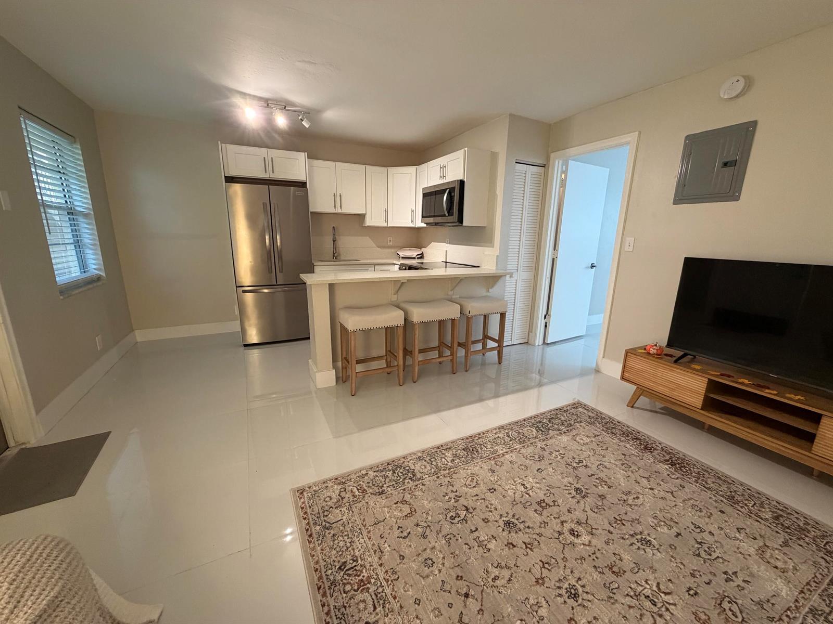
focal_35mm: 14
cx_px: 416
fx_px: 337
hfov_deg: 102.1
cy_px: 312
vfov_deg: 85.7
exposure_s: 1/60
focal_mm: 2.22
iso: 320
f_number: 2.2
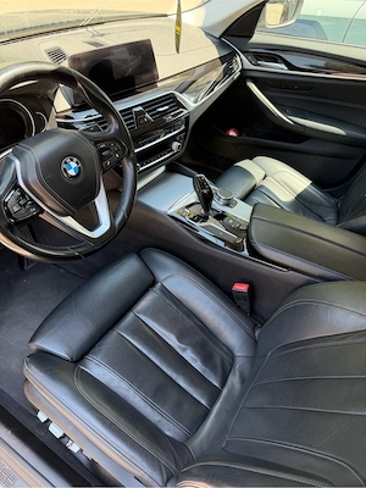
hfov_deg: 56.8
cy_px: 244
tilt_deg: -44.0
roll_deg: -4.9
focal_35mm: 24
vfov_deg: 71.6
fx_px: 338
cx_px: 183
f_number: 1.78
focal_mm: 6.76
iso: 200
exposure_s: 1/234
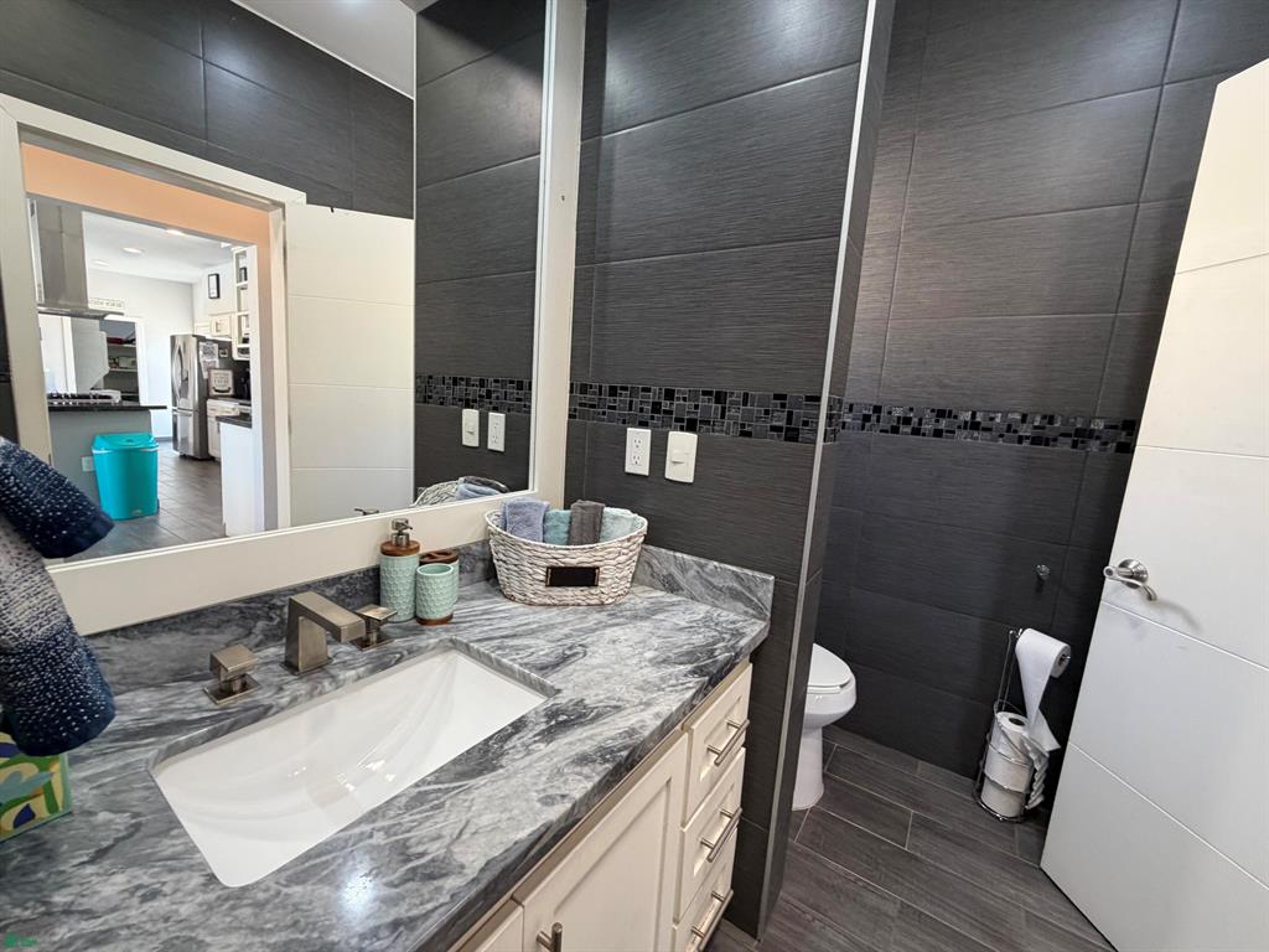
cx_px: 634
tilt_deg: -8.8
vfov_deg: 85.7
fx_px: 513
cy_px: 476
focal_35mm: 14
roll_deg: -4.5
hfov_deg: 102.1
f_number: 2.2
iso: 200
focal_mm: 2.22
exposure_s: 1/60
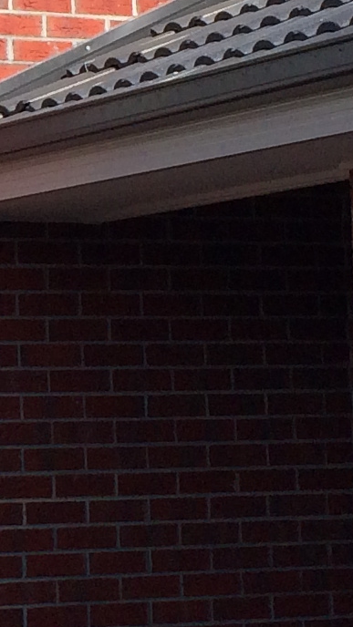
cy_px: 194
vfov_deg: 13.8
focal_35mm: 155
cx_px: -255
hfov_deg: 7.6
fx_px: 2579
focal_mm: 4.12
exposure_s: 1/2740
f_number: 2.2
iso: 64
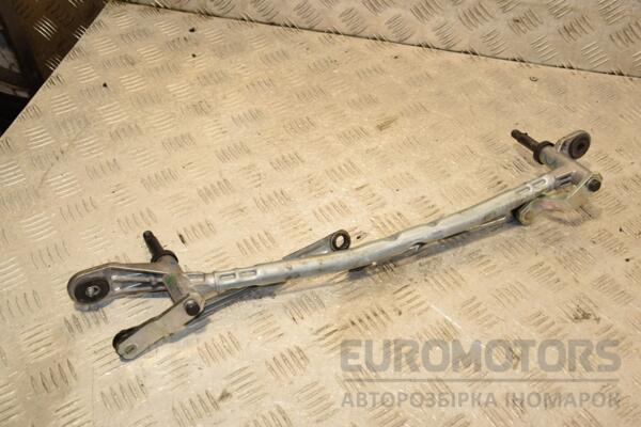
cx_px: 320
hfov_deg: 46.4
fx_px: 748
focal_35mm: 42
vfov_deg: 31.9
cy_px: 214
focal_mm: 28
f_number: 9
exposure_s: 1/200
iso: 800
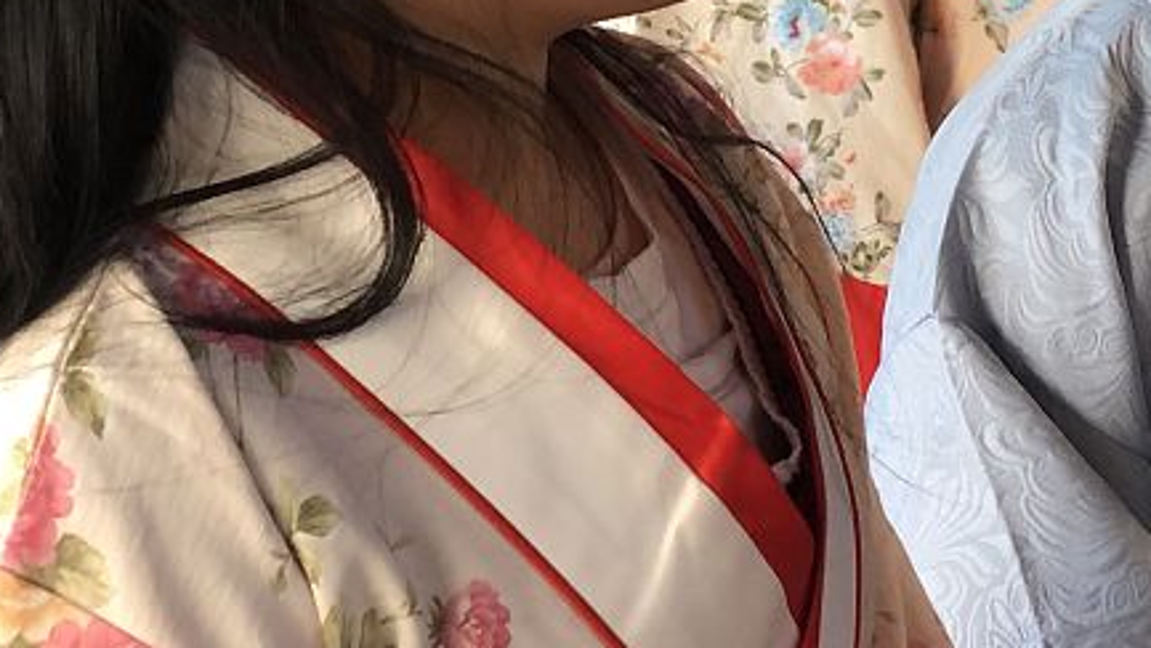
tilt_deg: -11.2
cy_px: -154
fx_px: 4794
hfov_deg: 13.5
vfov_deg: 7.7
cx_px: 1130
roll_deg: +2.4
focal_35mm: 157
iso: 32
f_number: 2.4
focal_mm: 6
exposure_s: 1/60
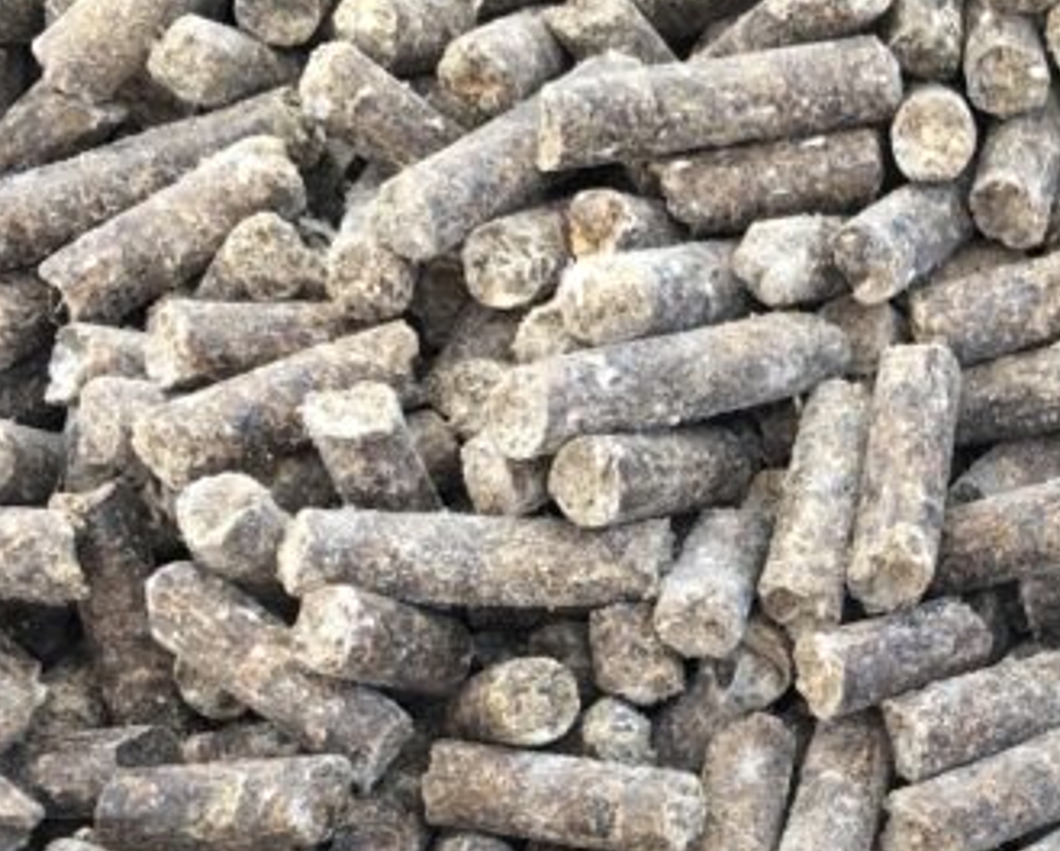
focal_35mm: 88
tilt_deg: -60.8
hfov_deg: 21.0
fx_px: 2764
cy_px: 938
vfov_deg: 16.9
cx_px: 1047
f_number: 2.2
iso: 40
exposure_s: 1/30
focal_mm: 4.15
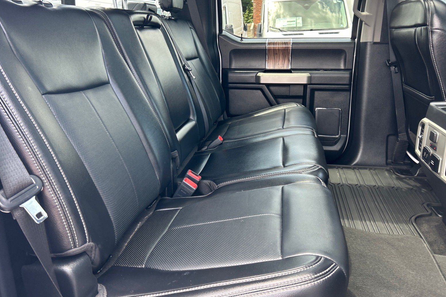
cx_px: 216
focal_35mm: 28
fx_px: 347
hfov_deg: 65.5
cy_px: 130
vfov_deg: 46.3
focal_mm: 5.7
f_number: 1.5
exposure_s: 1/121
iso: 80
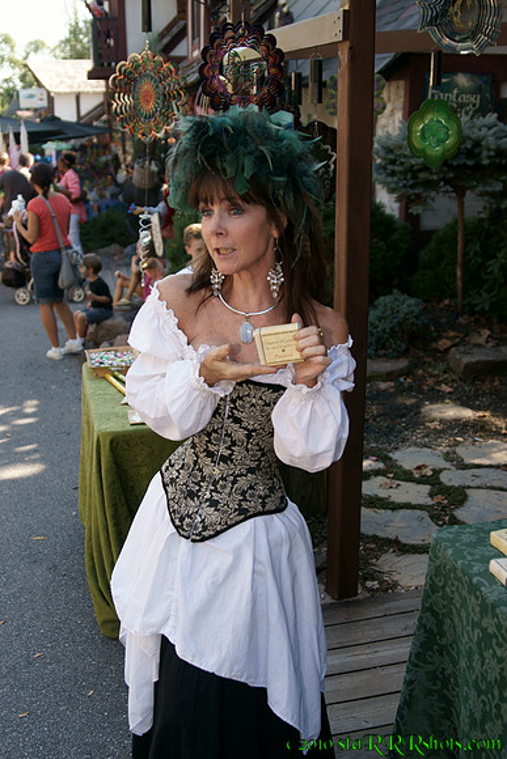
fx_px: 887
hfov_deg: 31.9
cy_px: 380
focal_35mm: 42
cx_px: 254
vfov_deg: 46.4
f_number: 2.8
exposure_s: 1/640
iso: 400
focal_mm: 28
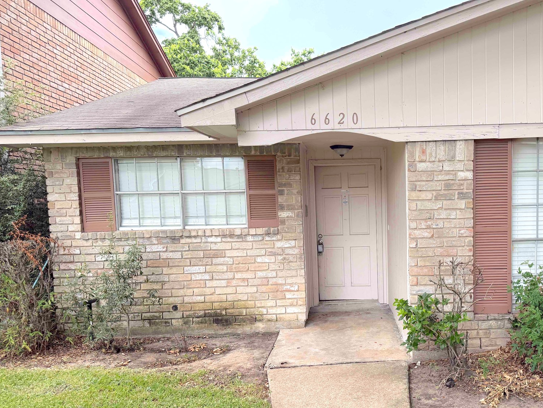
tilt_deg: -4.7
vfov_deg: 42.7
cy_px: 251
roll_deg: +1.8
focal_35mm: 33
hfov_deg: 54.2
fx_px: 518
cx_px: 365
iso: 100
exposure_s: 1/735
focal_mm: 6.76
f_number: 1.78
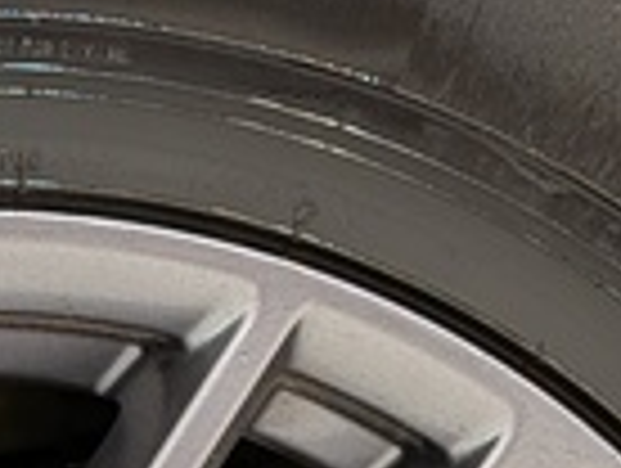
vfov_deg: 7.9
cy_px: 1053
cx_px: -54
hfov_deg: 10.9
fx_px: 3199
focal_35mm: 178
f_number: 1.7
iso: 37
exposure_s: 1/24
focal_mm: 4.53
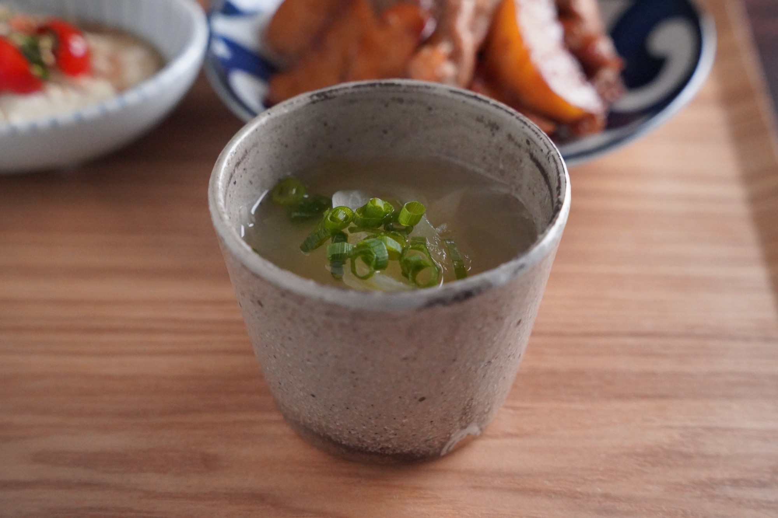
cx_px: 389
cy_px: 259
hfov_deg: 32.6
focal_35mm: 62
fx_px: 1331
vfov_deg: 22.0
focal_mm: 61.6
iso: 20000
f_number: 5.6
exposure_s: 1/640
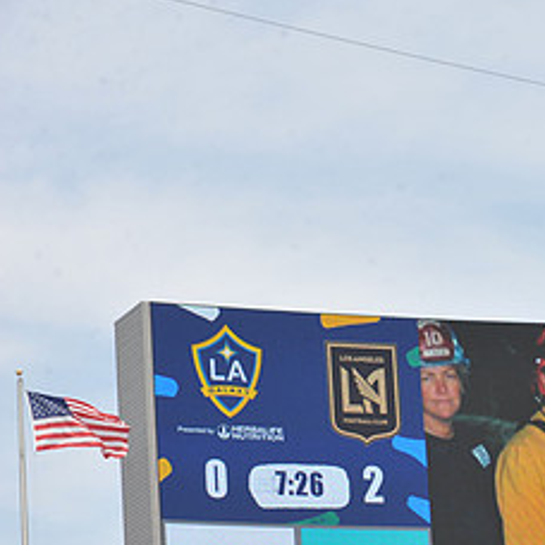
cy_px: 457
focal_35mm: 186
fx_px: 3313
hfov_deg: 9.3
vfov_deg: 9.4
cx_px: 688
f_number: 11
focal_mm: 86
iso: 320
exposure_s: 1/500
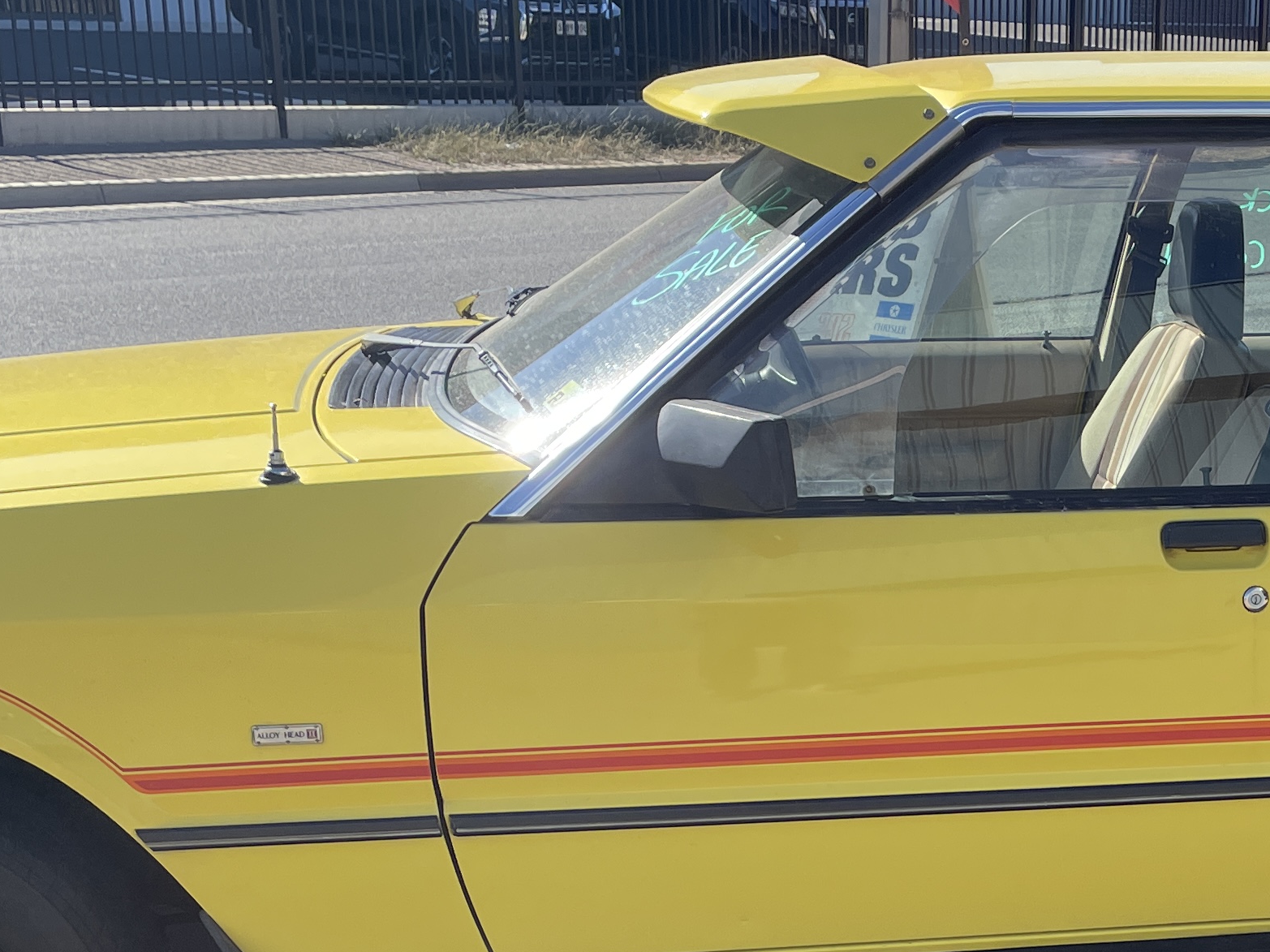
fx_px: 2458
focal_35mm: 67
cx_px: 1199
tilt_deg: -15.9
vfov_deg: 21.6
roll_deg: -3.0
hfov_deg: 27.7
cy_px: 782
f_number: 1.6
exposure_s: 1/1667
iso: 32
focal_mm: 4.2
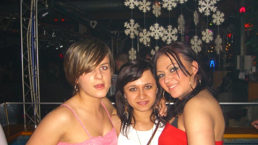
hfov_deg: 48.3
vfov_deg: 28.2
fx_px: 287
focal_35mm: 42
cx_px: 129
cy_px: 94
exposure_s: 1/60
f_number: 2.8
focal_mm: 7.9
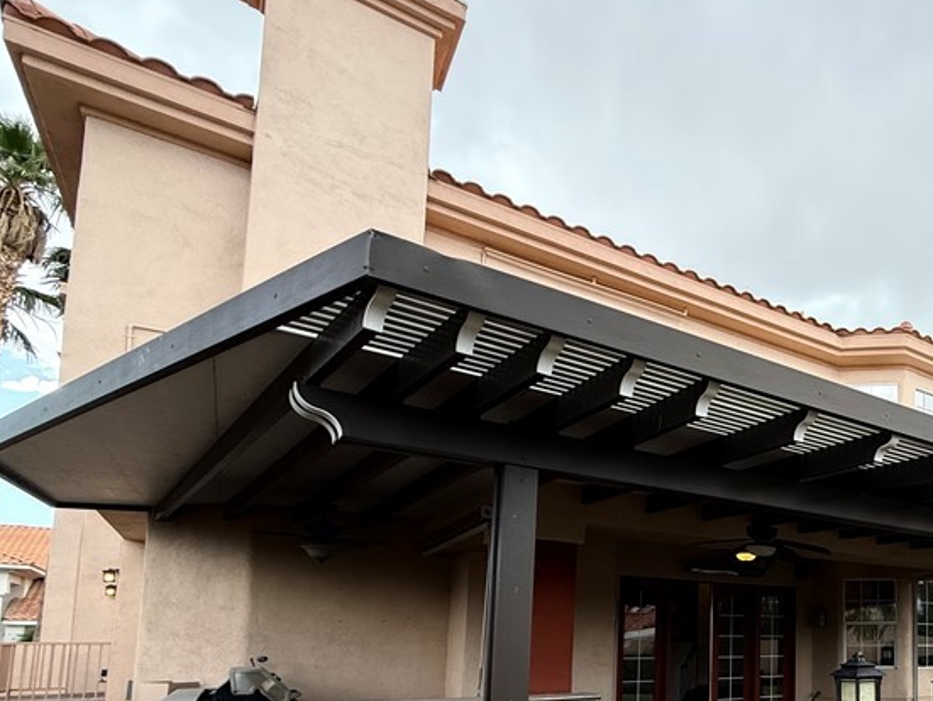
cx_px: 852
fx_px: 701
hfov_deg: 57.1
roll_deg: -0.1
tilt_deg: +6.2
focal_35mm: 26
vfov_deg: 49.5
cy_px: 577
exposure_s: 1/294
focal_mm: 2.22
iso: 64
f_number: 2.2
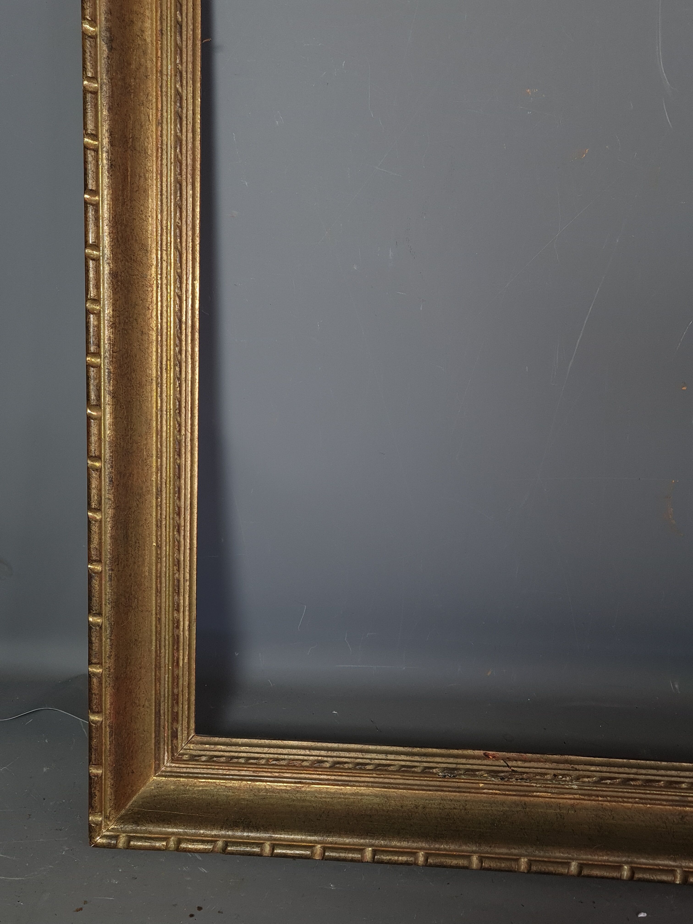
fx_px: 694
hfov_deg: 53.1
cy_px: 462
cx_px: 346
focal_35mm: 26
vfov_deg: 67.3
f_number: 1.8
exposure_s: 1/100
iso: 64
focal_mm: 5.4
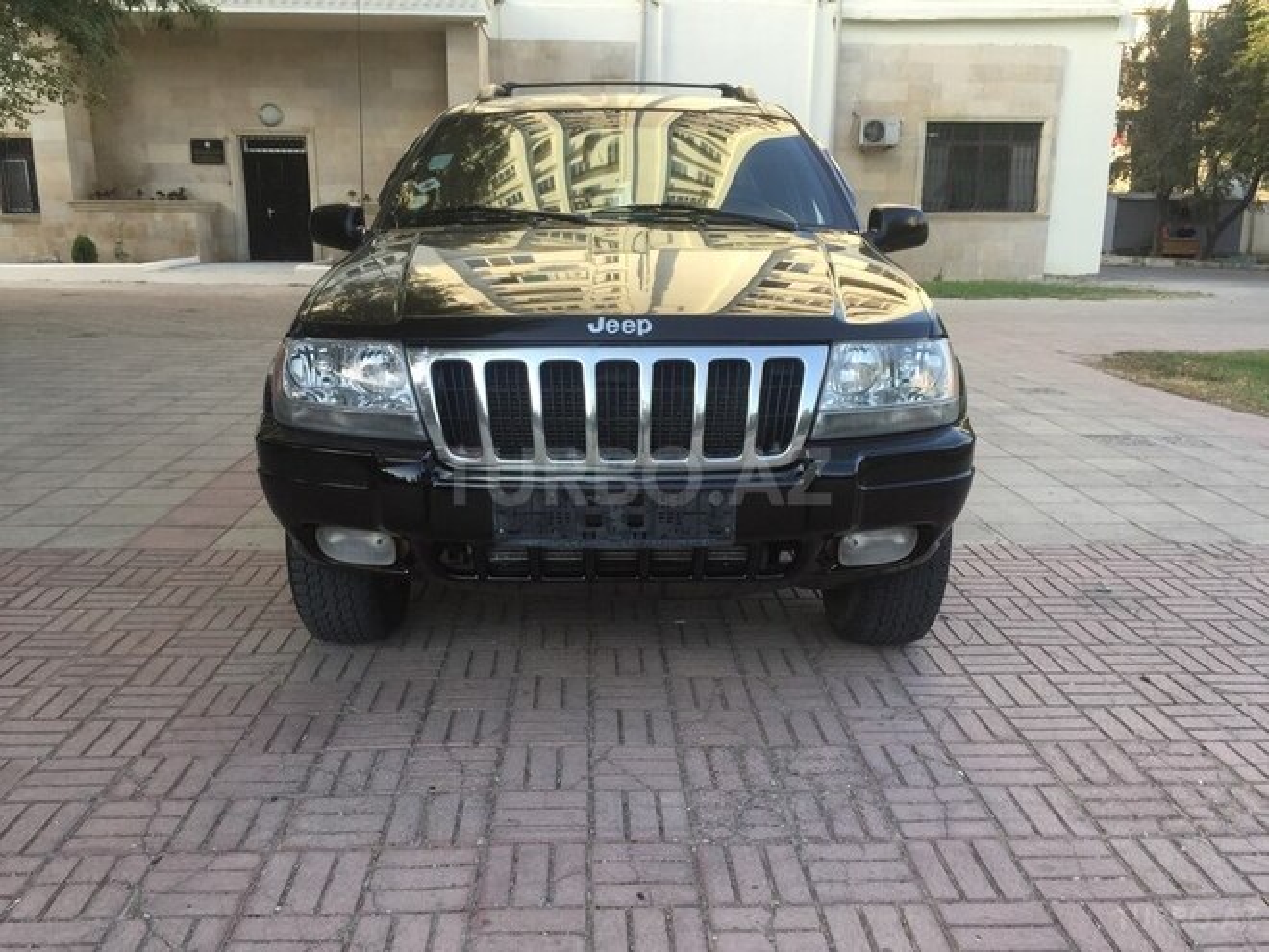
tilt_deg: -11.6
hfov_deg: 61.7
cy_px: 476
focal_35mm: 29
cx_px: 634
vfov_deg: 48.2
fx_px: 1063
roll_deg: -0.1
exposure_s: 1/247
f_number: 2.2
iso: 32
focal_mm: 4.15
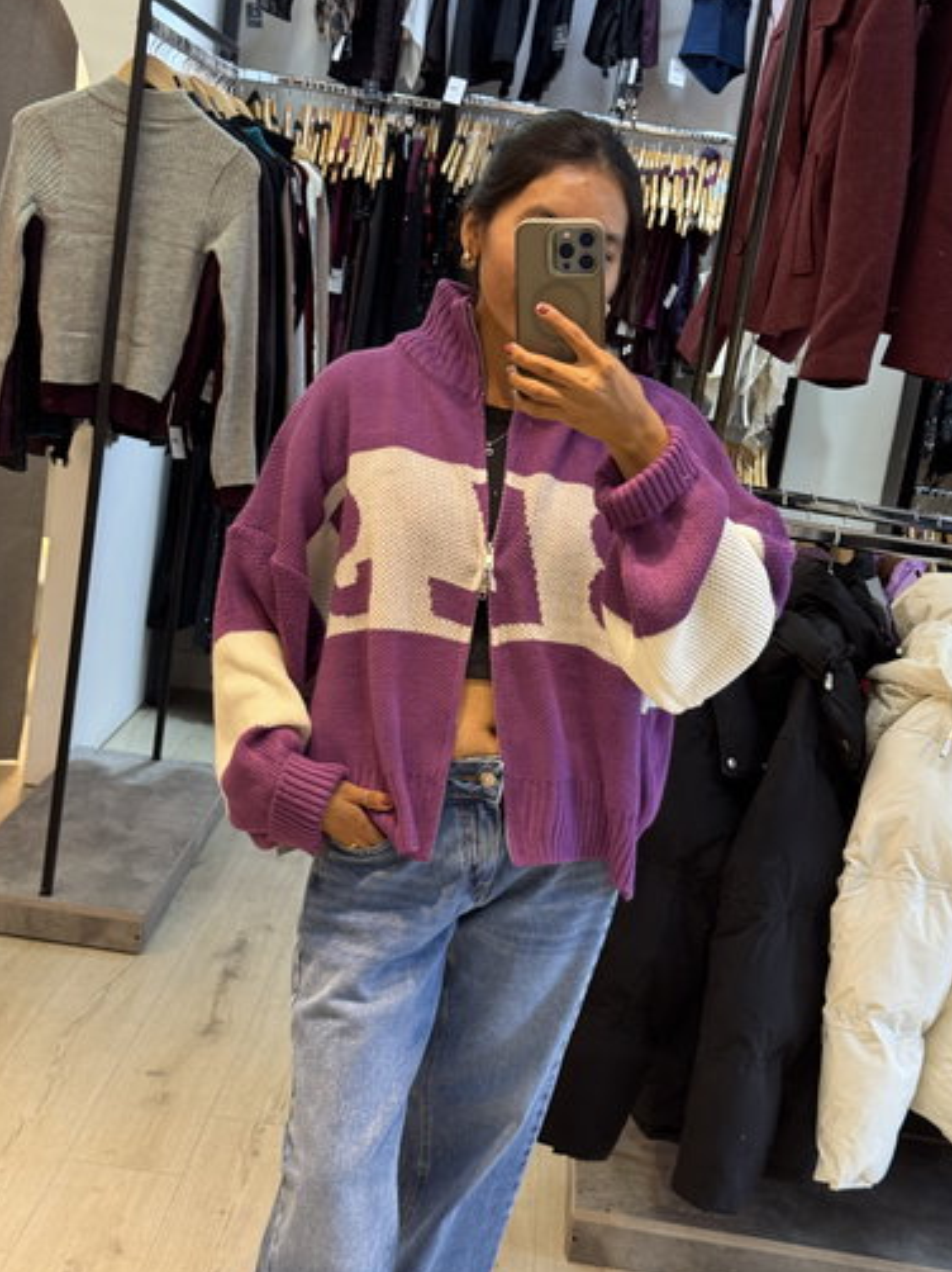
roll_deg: -9.9
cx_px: 494
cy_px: 665
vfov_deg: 37.5
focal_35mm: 51
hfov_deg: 28.5
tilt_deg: -12.6
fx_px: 1872
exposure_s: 1/50
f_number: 1.78
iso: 80
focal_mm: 6.76
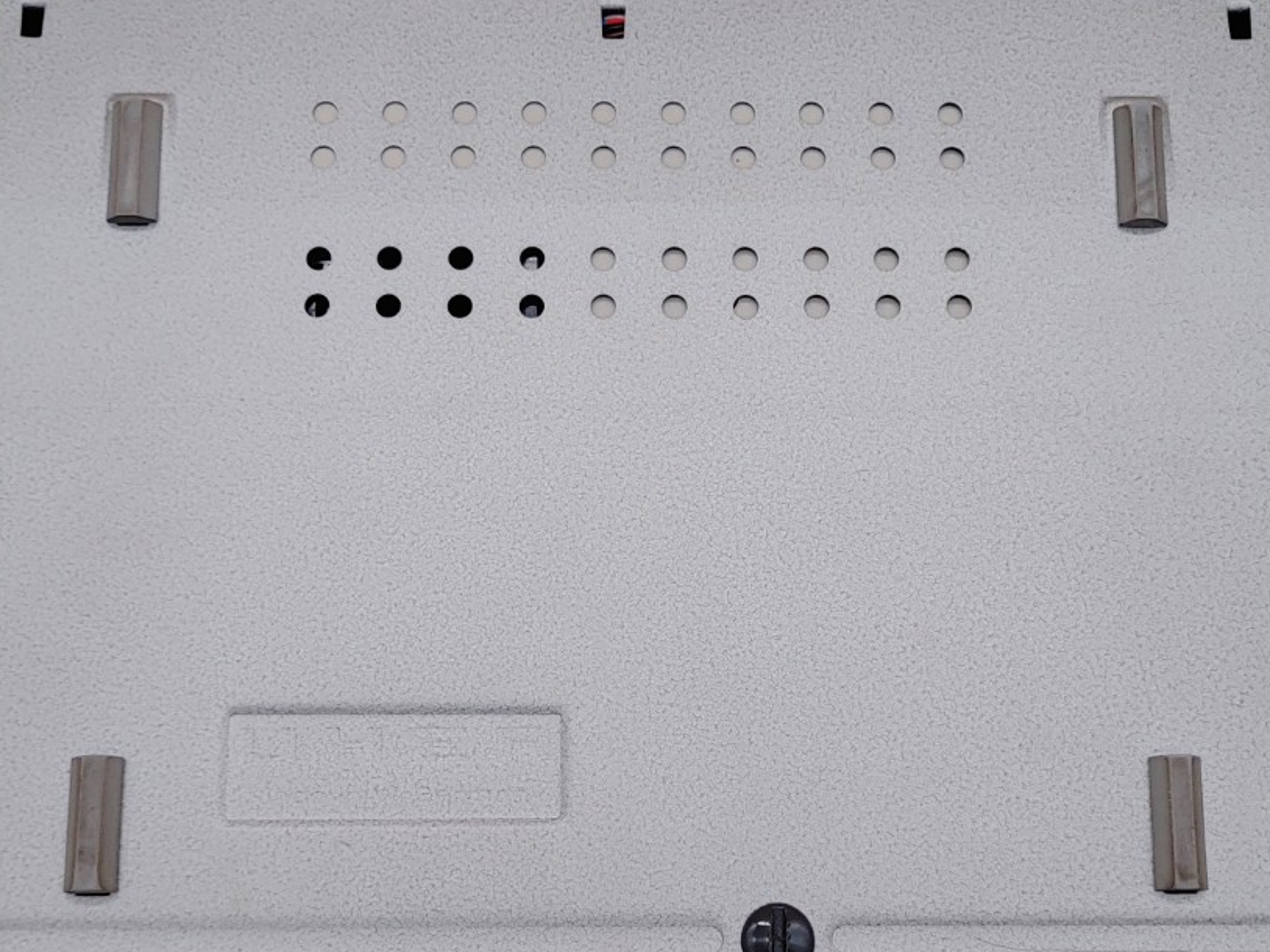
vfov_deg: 31.1
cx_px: 657
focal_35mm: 46
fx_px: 1687
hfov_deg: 41.2
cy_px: 682
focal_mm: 4.36
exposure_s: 1/116
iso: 50
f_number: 1.8
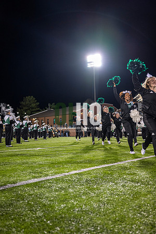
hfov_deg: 40.0
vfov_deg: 57.2
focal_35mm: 33
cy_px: 117
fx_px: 214
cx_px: 78
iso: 1250
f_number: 3.2
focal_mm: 33
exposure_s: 1/500
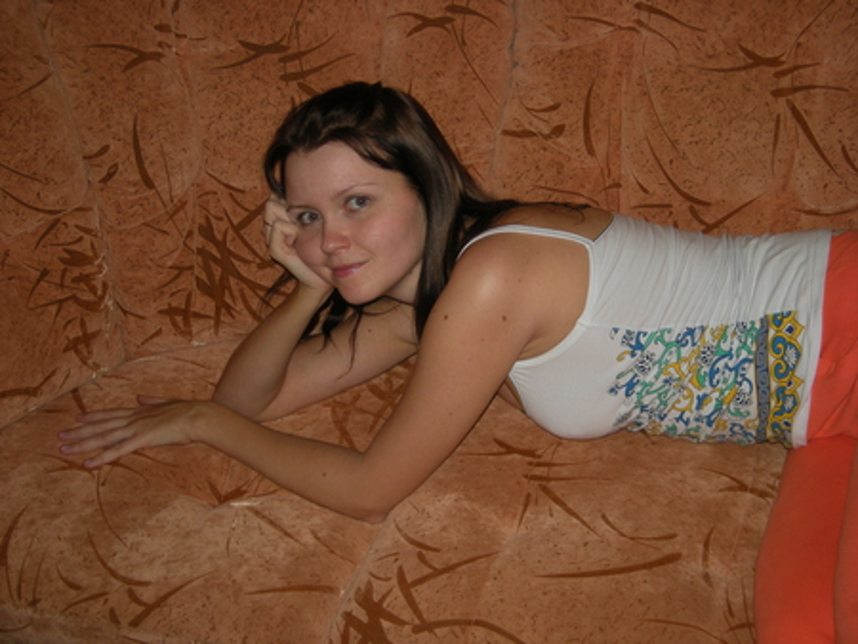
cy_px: 322
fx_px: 1339
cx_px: 429
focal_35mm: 54
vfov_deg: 27.1
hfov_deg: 35.5
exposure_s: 1/60
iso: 64
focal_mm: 8.8
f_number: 3.3
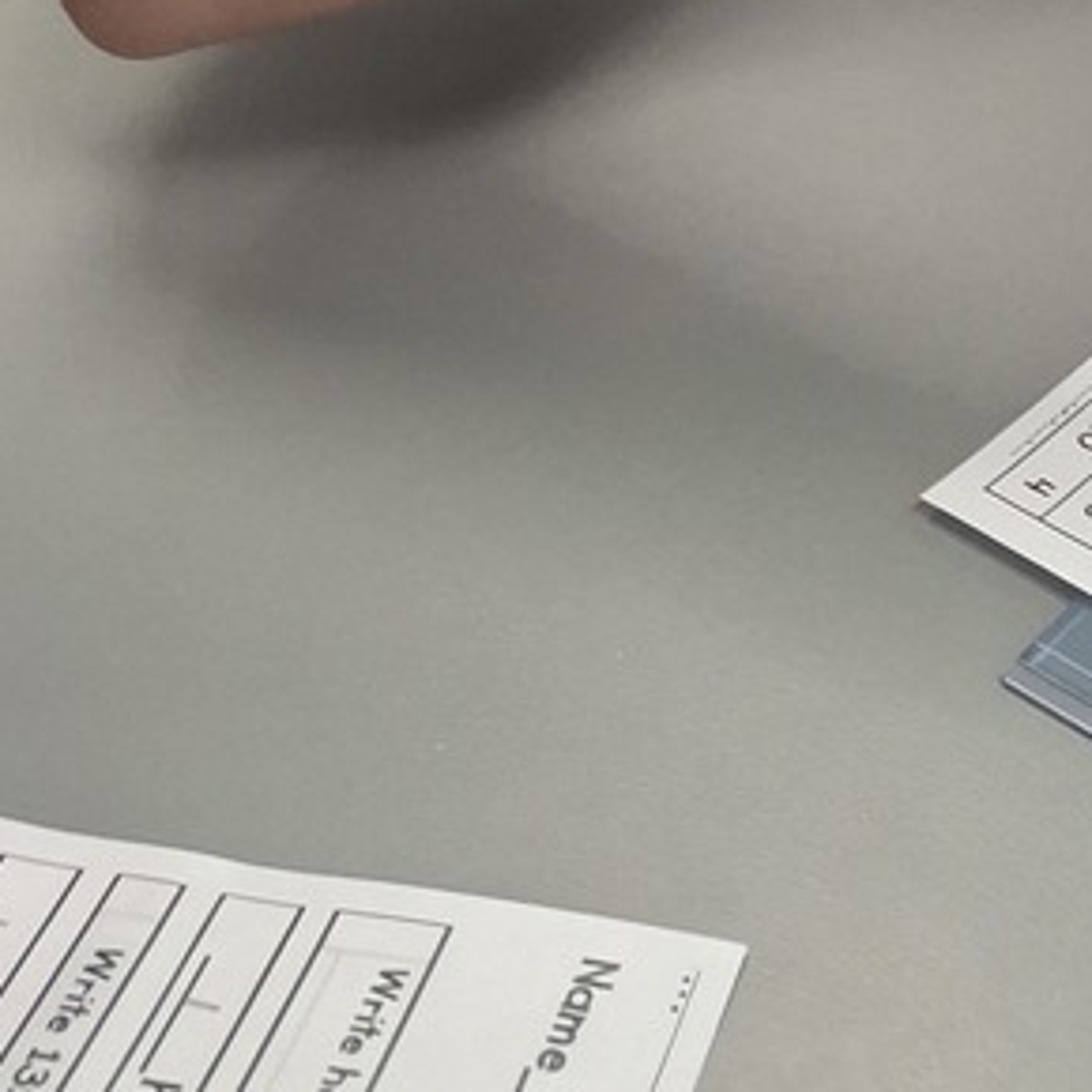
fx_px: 2784
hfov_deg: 20.5
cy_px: -535
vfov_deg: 19.4
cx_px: 1371
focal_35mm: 78
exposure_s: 1/120
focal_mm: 4.69
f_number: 1.8
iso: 125
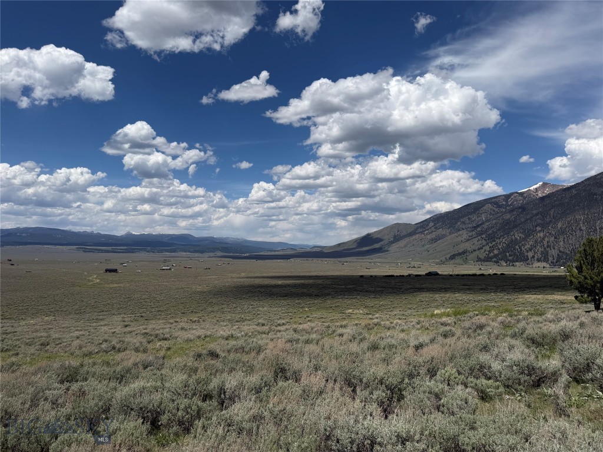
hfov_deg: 71.6
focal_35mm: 24
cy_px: 226
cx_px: 302
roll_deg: -1.4
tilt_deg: +2.6
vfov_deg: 56.8
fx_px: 418
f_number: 1.78
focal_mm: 6.76
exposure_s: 1/10309
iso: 80
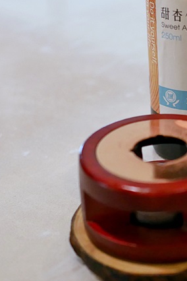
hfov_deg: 10.9
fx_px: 951
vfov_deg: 16.7
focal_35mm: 122
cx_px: 250
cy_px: 94
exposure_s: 1/60
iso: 640
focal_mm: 25
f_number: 1.8
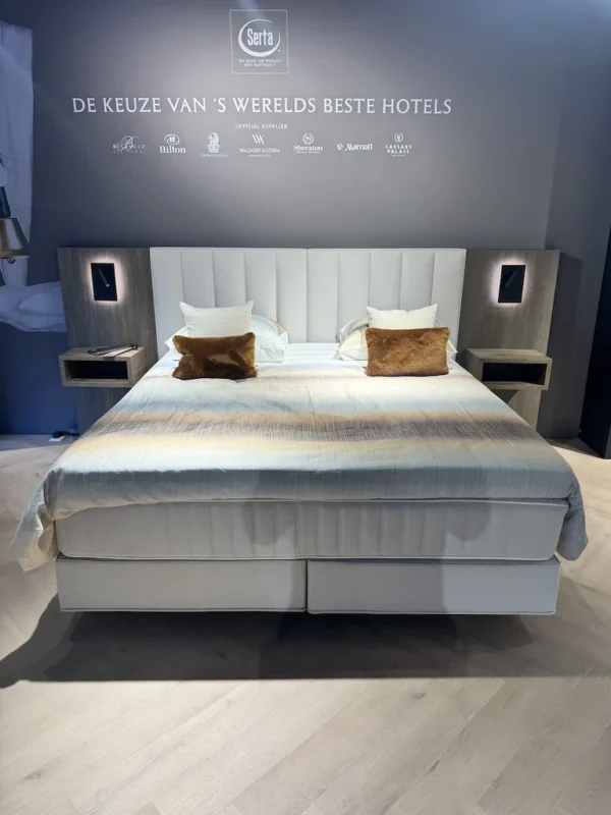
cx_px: 306
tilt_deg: -17.3
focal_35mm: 24
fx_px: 565
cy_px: 408
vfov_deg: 71.6
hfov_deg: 56.8
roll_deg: -0.1
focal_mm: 6.76
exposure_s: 1/100
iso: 50
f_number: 1.78
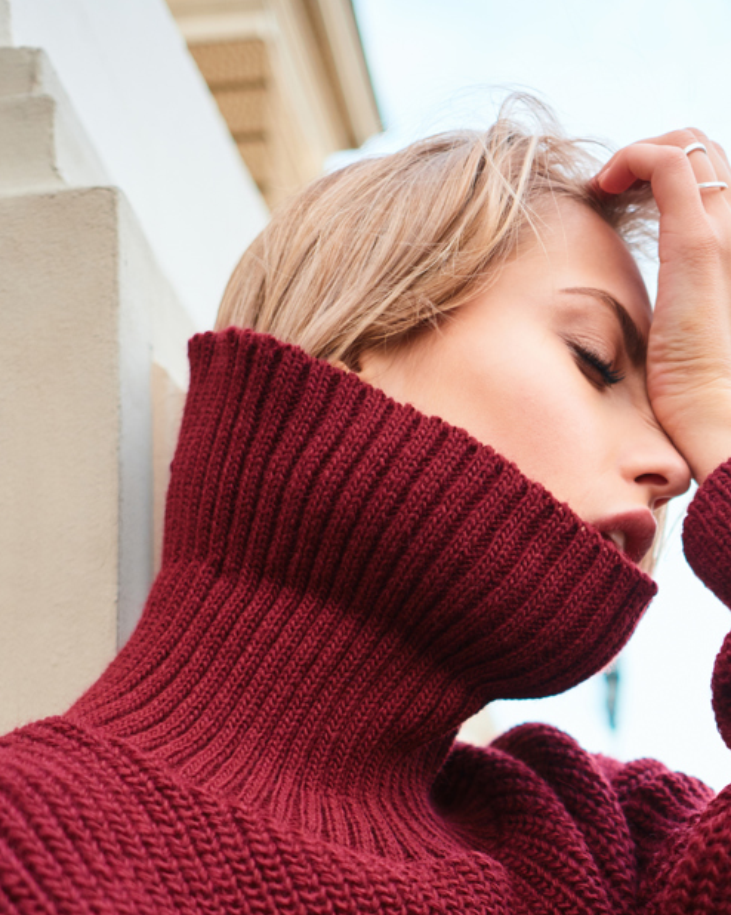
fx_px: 1488
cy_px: 734
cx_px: 476
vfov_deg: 33.2
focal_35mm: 55
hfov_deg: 27.5
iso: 400
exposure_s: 1/250
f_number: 2.2
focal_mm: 23
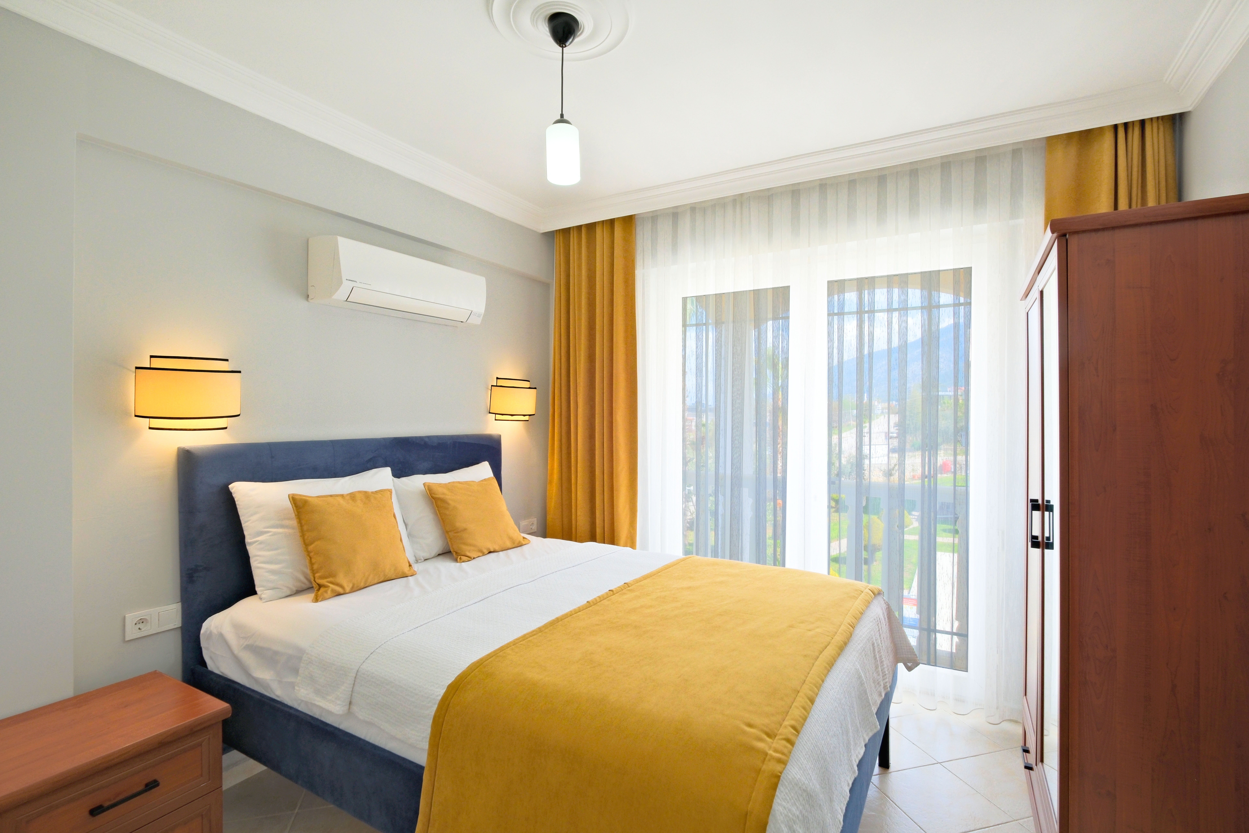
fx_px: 555
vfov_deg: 73.7
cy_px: 416
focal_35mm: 16
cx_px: 624
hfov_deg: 96.7
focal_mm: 10.5
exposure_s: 1/100
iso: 800
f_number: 7.1
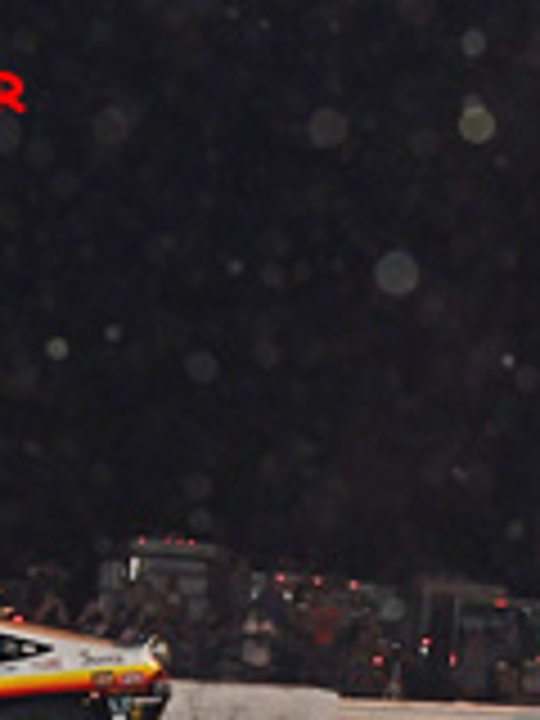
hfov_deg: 20.3
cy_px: 720
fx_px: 1498
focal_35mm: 72
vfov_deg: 25.7
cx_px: 387
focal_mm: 16
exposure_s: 1/250
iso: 1000
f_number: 5.6
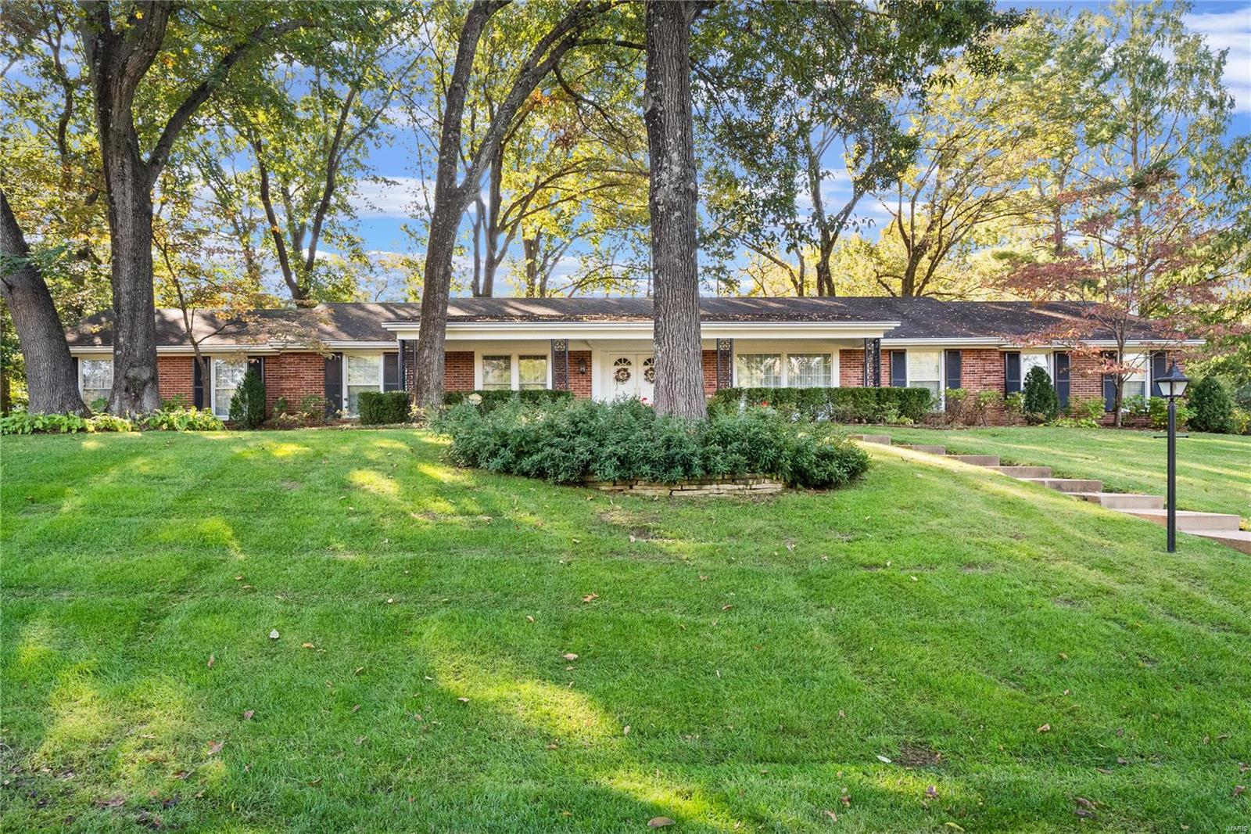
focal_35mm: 24
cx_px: 626
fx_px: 834
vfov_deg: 53.1
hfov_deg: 73.8
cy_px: 417
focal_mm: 12
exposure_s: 1/100
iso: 400
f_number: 7.1
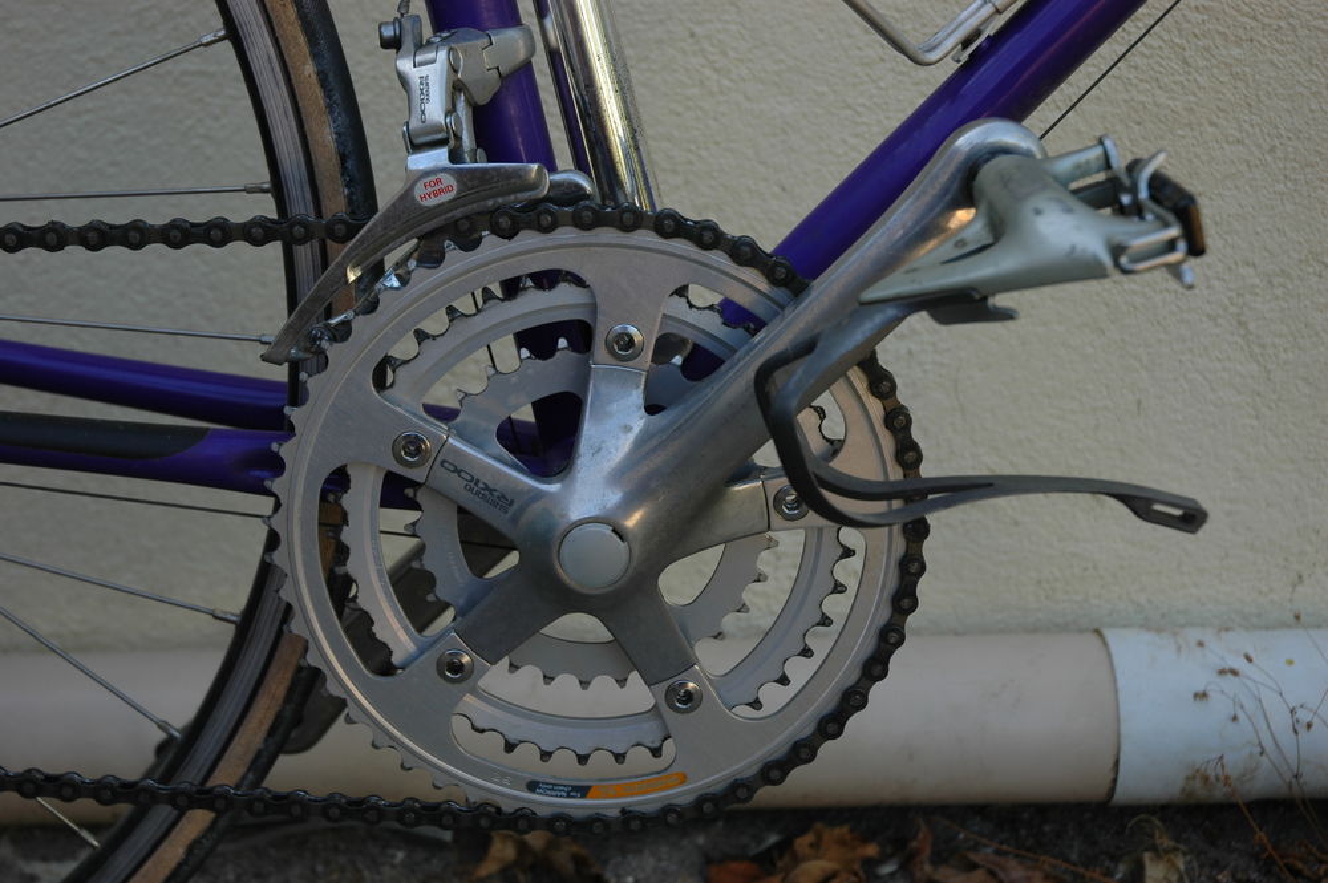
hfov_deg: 33.4
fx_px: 2211
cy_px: 442
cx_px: 664
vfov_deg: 22.6
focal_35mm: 60
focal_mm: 40
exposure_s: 1/160
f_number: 6.3
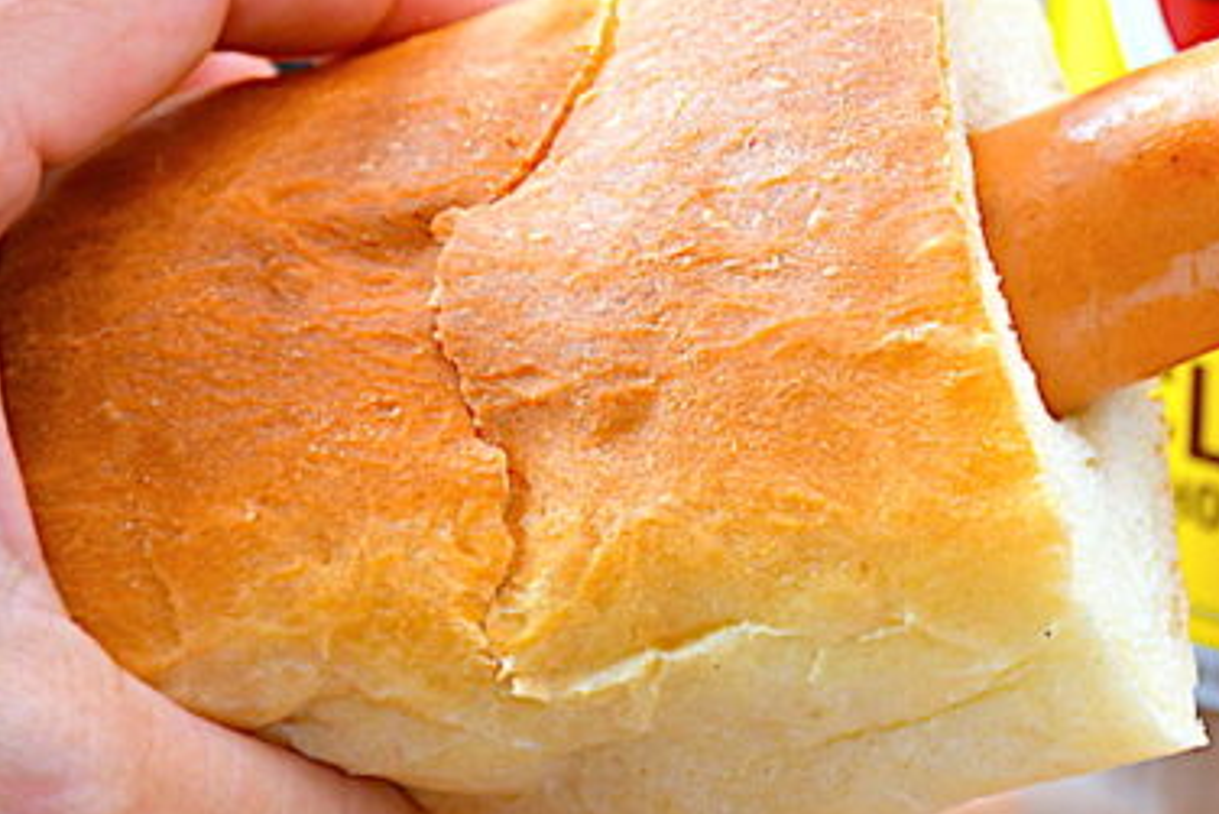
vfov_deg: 4.1
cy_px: 198
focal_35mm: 333
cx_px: 1060
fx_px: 11279
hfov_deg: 6.2
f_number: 8
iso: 1800
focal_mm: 116
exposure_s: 1/125
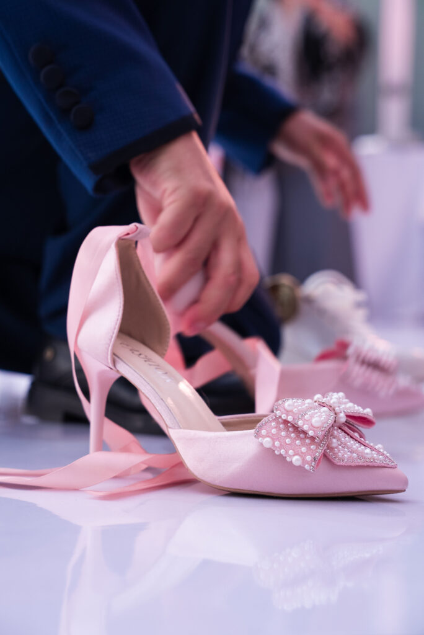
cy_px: 318
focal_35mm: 70
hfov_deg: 19.5
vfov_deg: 28.8
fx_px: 1235
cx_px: 212
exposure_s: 1/100
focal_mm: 70
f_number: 5.6
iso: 640
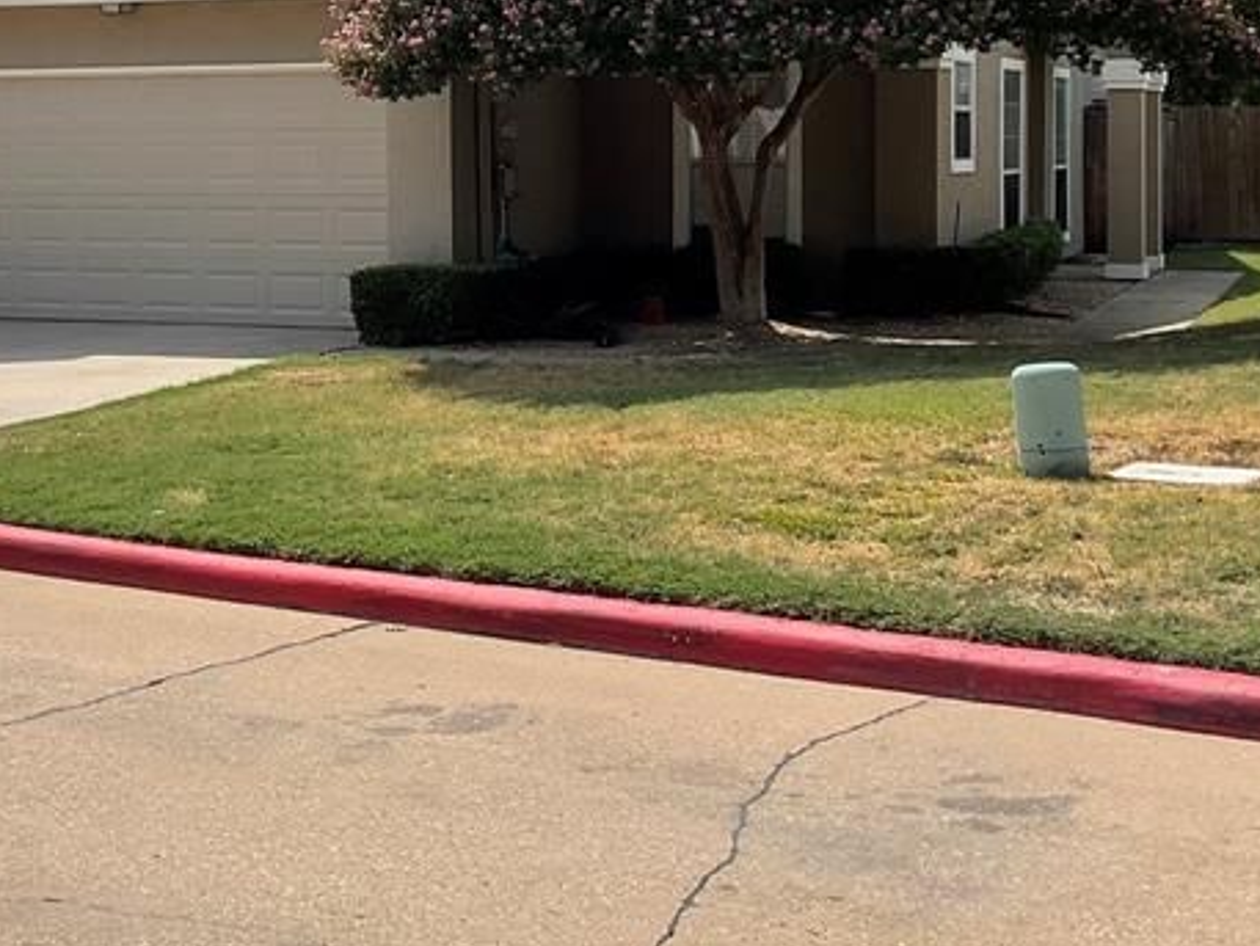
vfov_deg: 22.3
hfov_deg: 29.5
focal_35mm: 65
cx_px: 364
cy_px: 168
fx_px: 2367
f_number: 1.8
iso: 16
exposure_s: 1/3534
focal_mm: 3
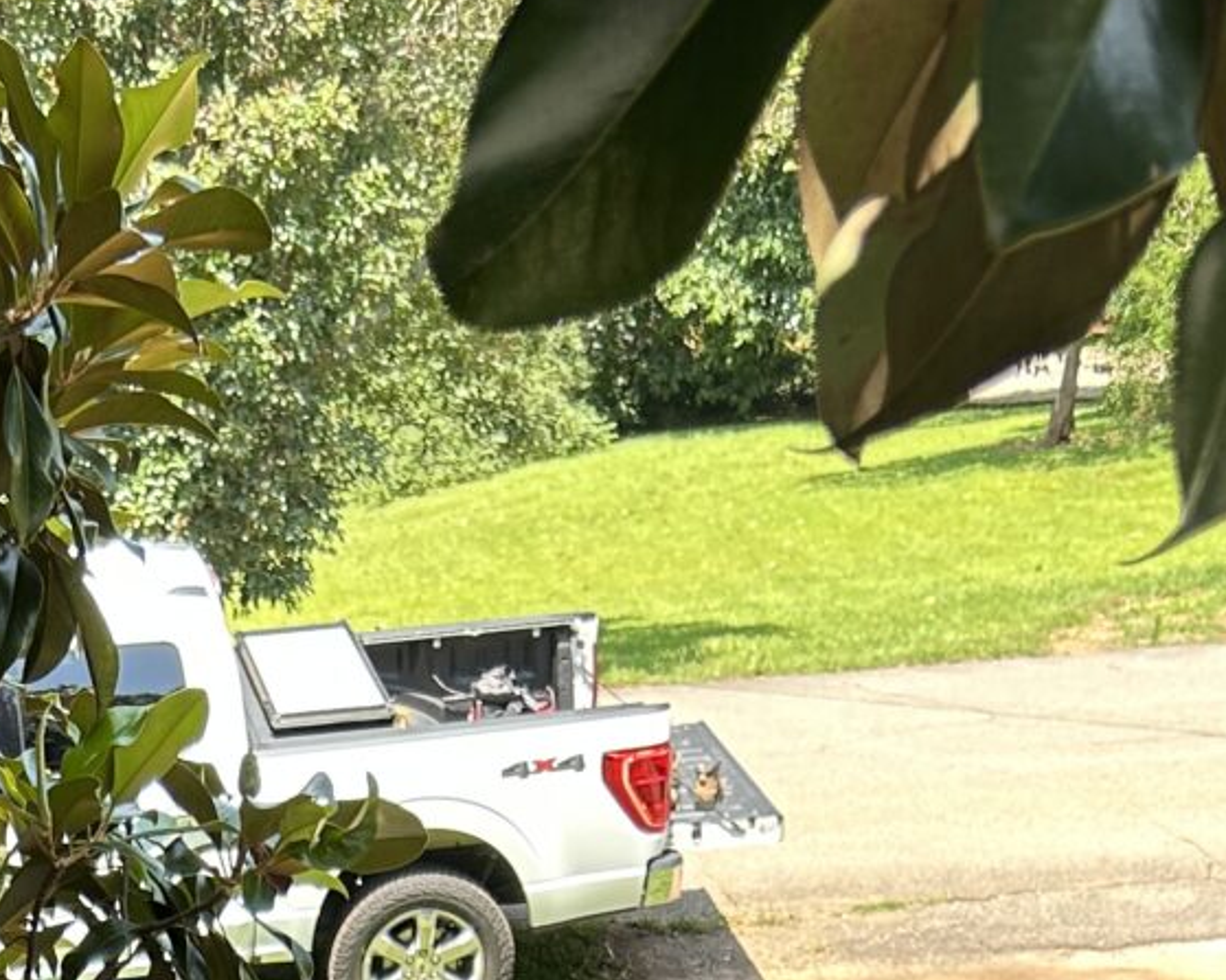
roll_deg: +2.4
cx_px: 105
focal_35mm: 93
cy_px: 1999
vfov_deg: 13.8
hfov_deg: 20.2
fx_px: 3374
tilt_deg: -32.3
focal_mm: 5.7
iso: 50
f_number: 1.5
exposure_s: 1/377
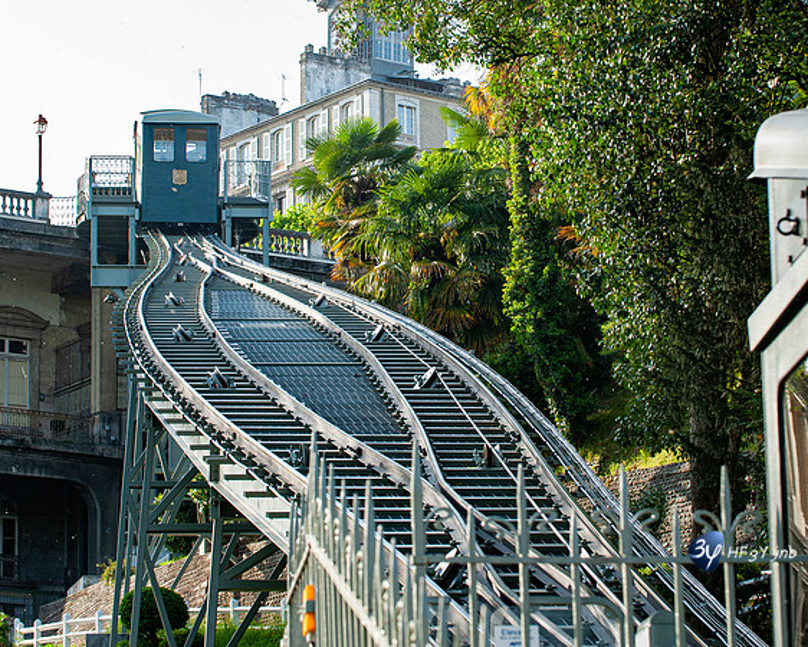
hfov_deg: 13.5
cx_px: 451
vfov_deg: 10.8
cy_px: 232
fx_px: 3423
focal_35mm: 143
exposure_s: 1/200
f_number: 7.1
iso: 400
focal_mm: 98
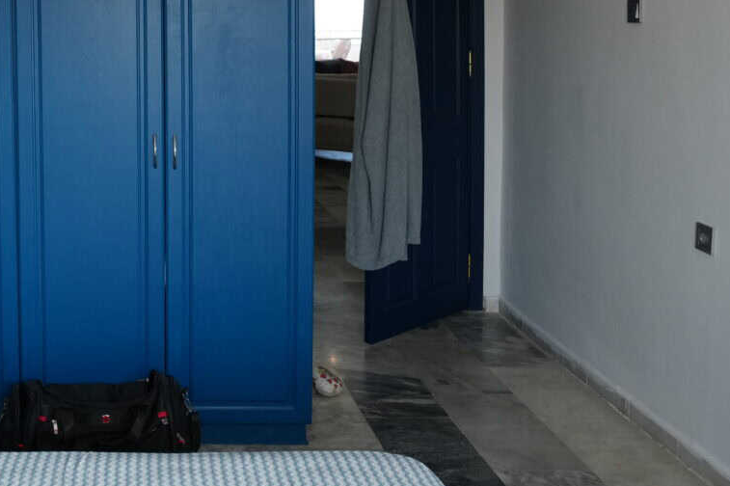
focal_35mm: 46
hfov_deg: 39.2
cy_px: 71
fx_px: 932
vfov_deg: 28.3
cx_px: 50
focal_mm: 17
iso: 640
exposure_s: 1/160
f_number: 4
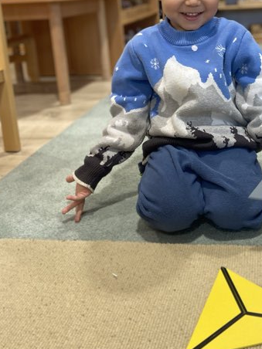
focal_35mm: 46
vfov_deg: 40.0
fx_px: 464
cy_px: 83
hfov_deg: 31.1
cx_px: 189
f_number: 1.8
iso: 160
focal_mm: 4.25
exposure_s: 1/50
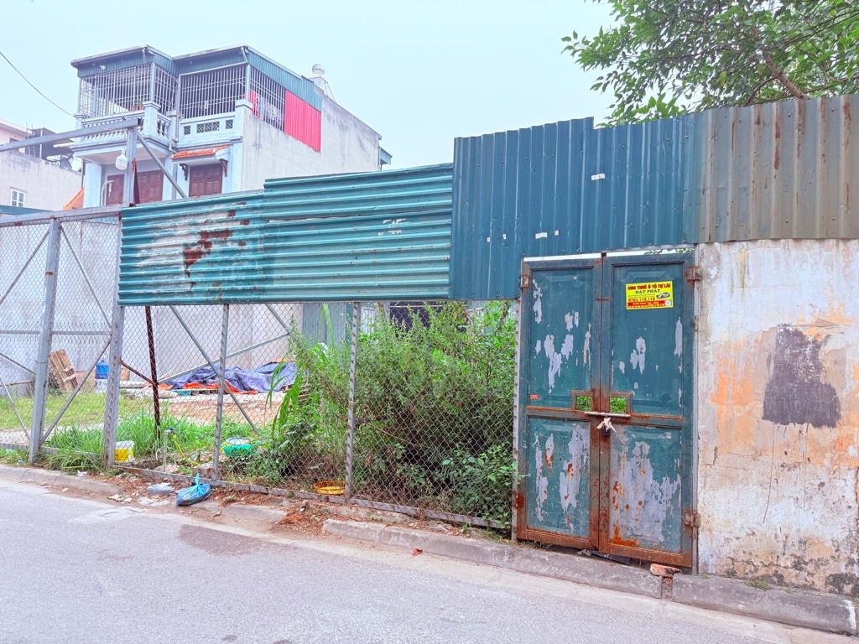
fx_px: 596
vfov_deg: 56.8
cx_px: 430
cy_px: 322
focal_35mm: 24
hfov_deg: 71.6
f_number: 1.78
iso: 100
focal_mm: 6.76
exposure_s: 1/428
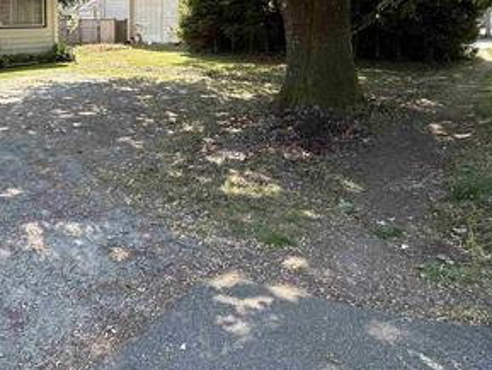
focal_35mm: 31
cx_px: 136
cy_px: 53
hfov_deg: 56.1
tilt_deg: -2.8
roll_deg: +0.4
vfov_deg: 42.5
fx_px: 441
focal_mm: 2.22
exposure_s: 1/218
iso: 40
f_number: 2.2
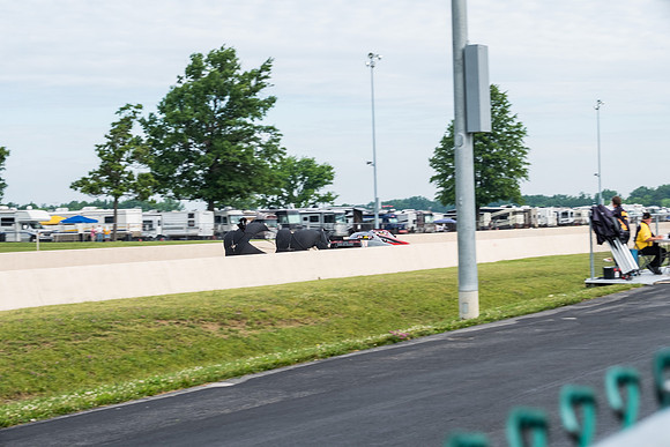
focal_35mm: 99
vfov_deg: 13.8
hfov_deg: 20.6
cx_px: 335
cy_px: 224
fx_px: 1843
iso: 400
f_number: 9
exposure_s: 1/250
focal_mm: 66
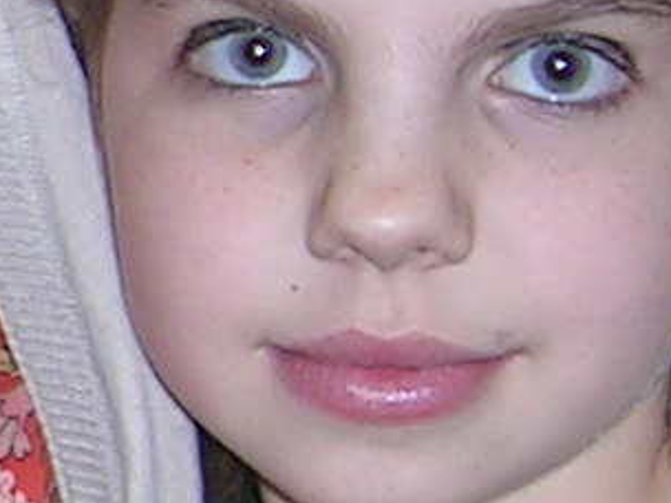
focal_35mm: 236
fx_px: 4575
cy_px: 117
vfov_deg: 6.3
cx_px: -784
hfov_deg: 7.9
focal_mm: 5.4
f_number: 2.8
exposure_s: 1/60.1
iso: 50
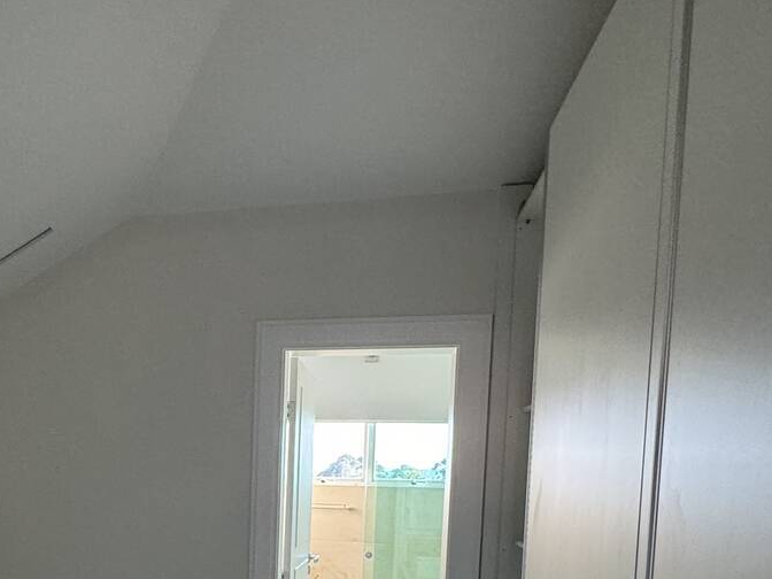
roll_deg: -1.9
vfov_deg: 42.6
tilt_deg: -5.0
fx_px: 669
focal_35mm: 30
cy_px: 530
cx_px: 203
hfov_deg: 57.3
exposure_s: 1/99
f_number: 2.2
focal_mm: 2.22
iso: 250
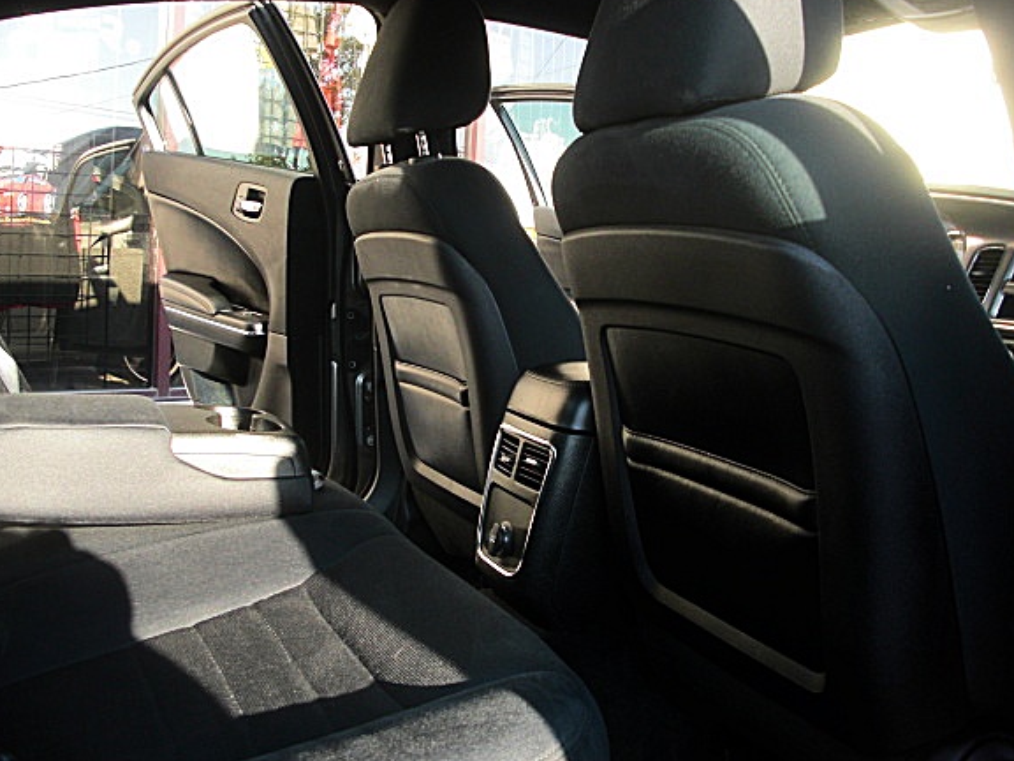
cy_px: 340
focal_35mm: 40
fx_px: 1172
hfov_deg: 46.8
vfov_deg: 35.9
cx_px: 496
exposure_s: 1/125
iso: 100
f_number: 2.8
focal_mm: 6.3
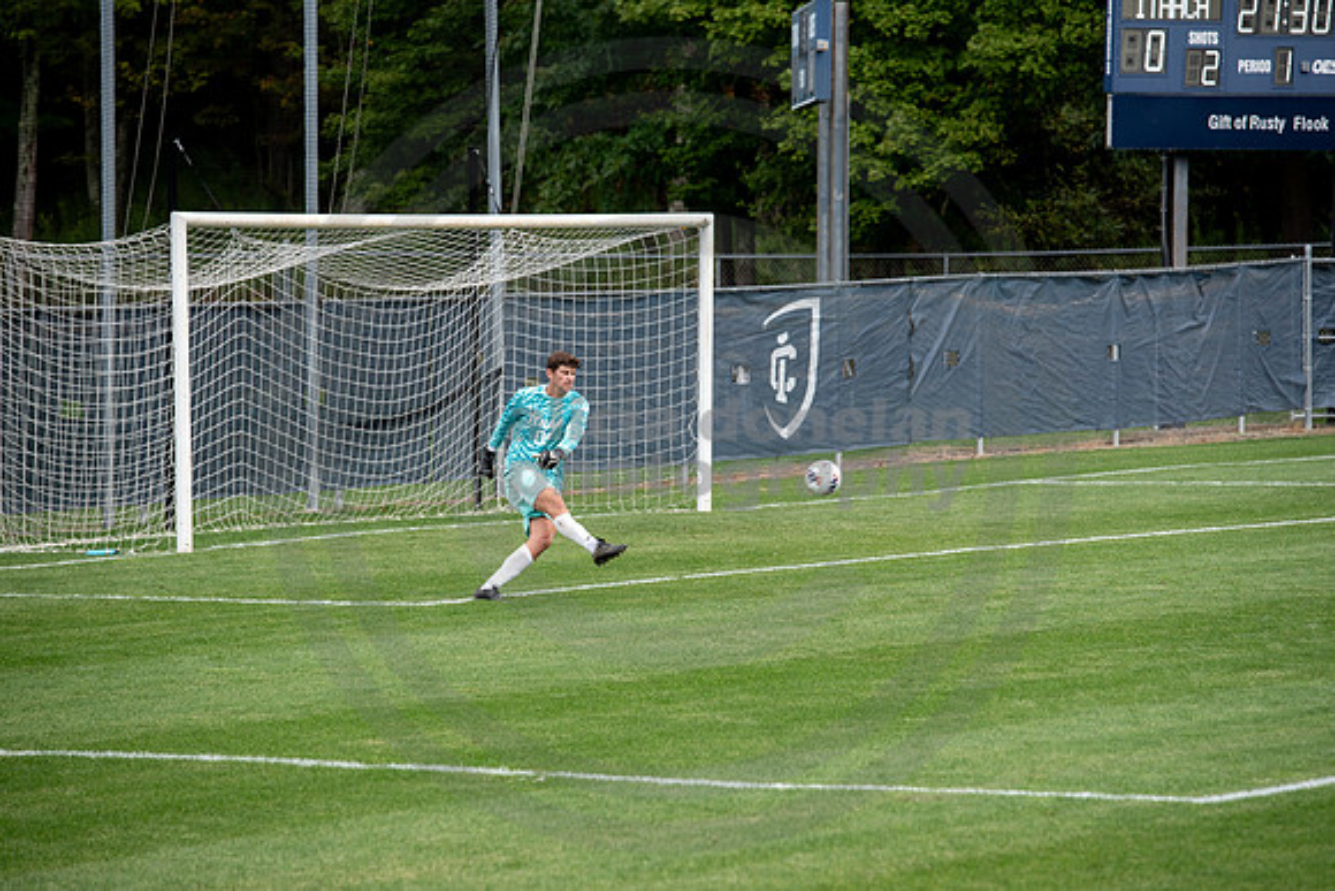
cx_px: 668
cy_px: 446
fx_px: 7490
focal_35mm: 202
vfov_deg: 6.8
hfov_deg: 10.2
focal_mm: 200
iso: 320
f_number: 4.5
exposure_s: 1/1250
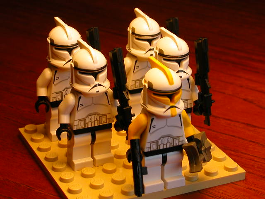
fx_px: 850
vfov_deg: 13.3
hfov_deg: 17.7
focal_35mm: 111
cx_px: 132
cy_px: 100
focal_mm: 16.8
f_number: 4.8
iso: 100
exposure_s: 1/85.3
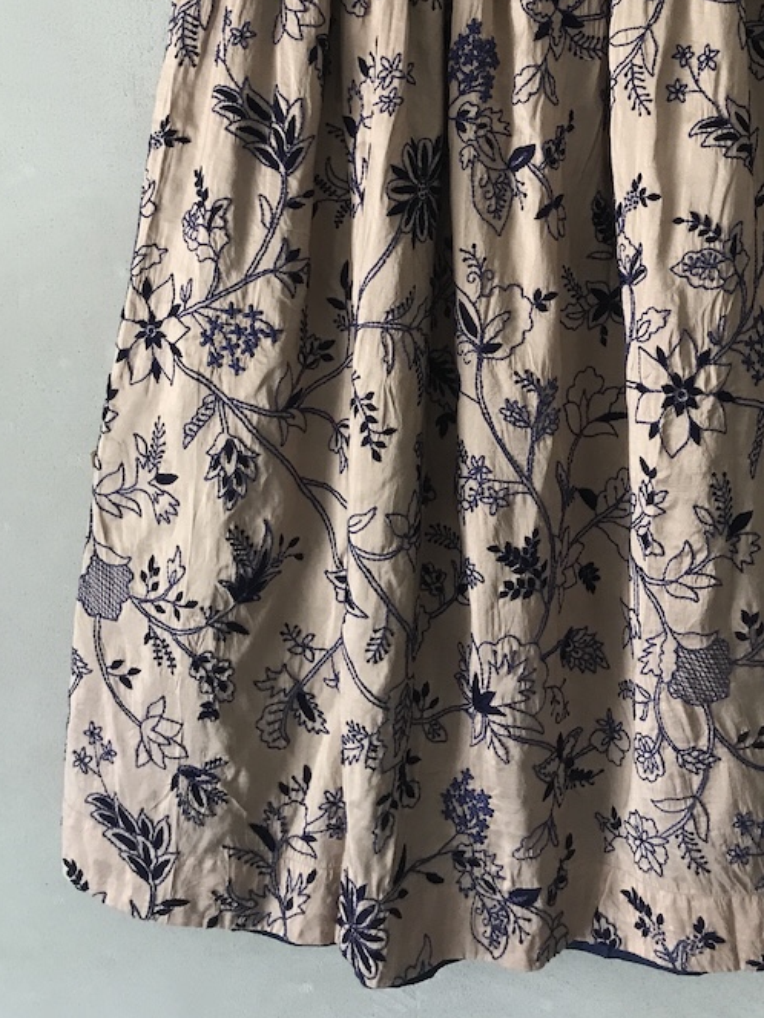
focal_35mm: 45
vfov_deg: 40.6
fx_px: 1324
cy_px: 229
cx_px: 520
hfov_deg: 31.9
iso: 32
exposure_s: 1/25
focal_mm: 3.99
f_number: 1.8
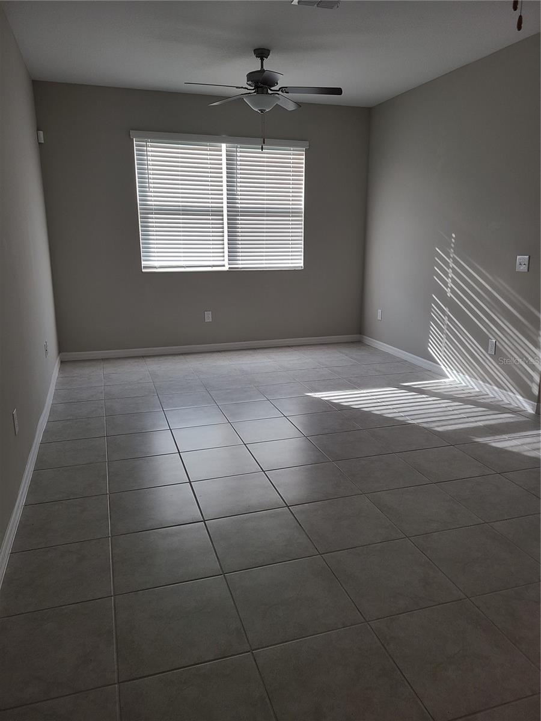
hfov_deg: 53.1
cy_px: 360
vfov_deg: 67.3
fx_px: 542
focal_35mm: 26
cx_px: 270
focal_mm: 5.4
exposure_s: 1/120
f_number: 1.8
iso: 80
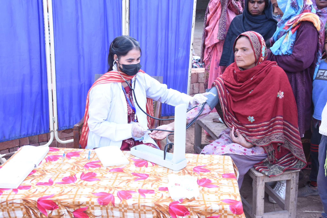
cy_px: 109
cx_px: 164
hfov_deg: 43.6
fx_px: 409
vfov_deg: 29.9
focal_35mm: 45
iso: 640
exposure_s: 1/125
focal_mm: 30
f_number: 5.6
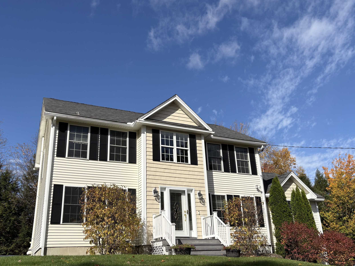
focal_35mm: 32
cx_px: 176
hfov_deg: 56.8
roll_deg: +2.1
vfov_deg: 44.1
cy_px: 148
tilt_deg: +18.0
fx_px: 328
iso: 50
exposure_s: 1/4608
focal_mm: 5.96
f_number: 1.6
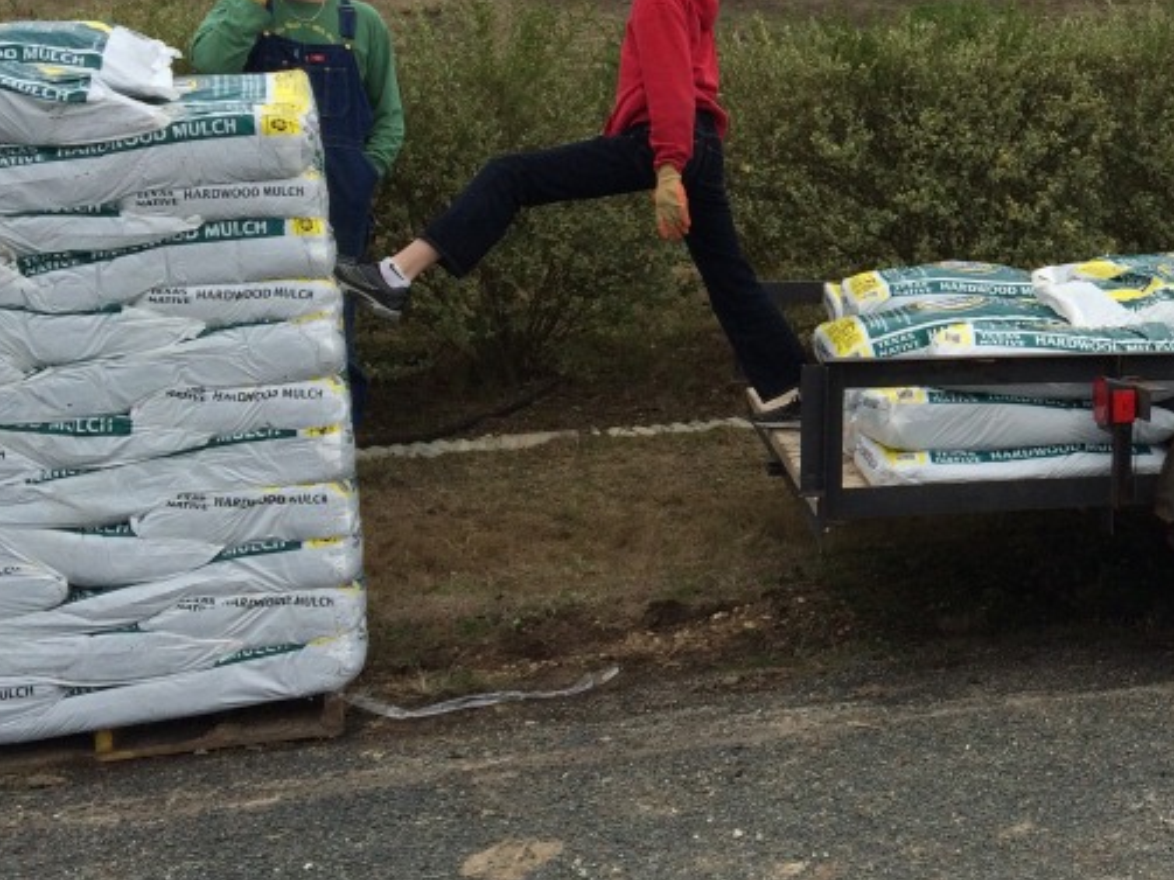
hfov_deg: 30.5
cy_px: 254
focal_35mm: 59
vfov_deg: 24.6
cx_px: 1158
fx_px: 2001
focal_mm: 4.15
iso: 32
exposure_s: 1/1140
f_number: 2.2
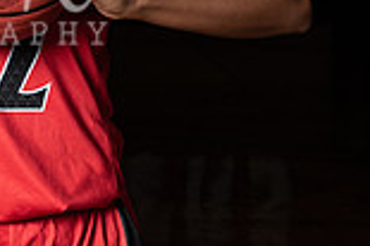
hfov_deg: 7.8
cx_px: -21
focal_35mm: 262
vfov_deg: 5.2
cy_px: -109
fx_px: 2690
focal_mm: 70
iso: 320
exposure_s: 1/200
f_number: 14
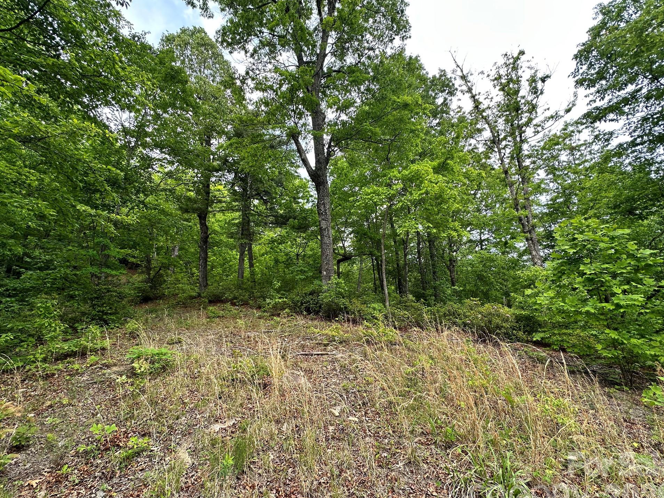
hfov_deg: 98.1
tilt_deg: +15.8
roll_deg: +2.7
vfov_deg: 81.8
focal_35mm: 15
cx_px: 323
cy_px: 254
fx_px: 288
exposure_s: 1/184
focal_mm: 2.22
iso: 40
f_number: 2.2
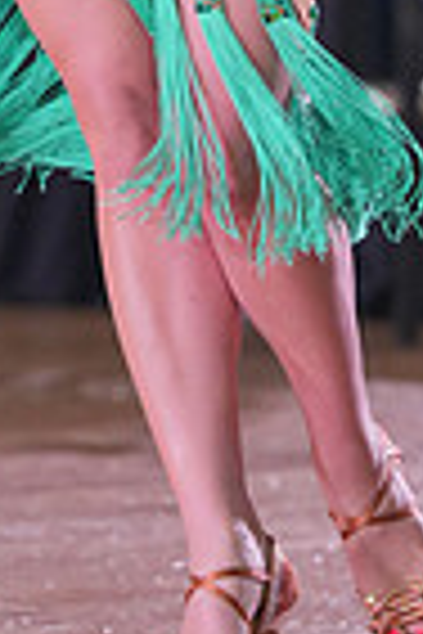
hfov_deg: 1.8
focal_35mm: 771
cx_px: 443
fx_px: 13588
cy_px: -301
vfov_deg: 2.7
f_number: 4
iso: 2000
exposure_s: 1/500
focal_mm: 188
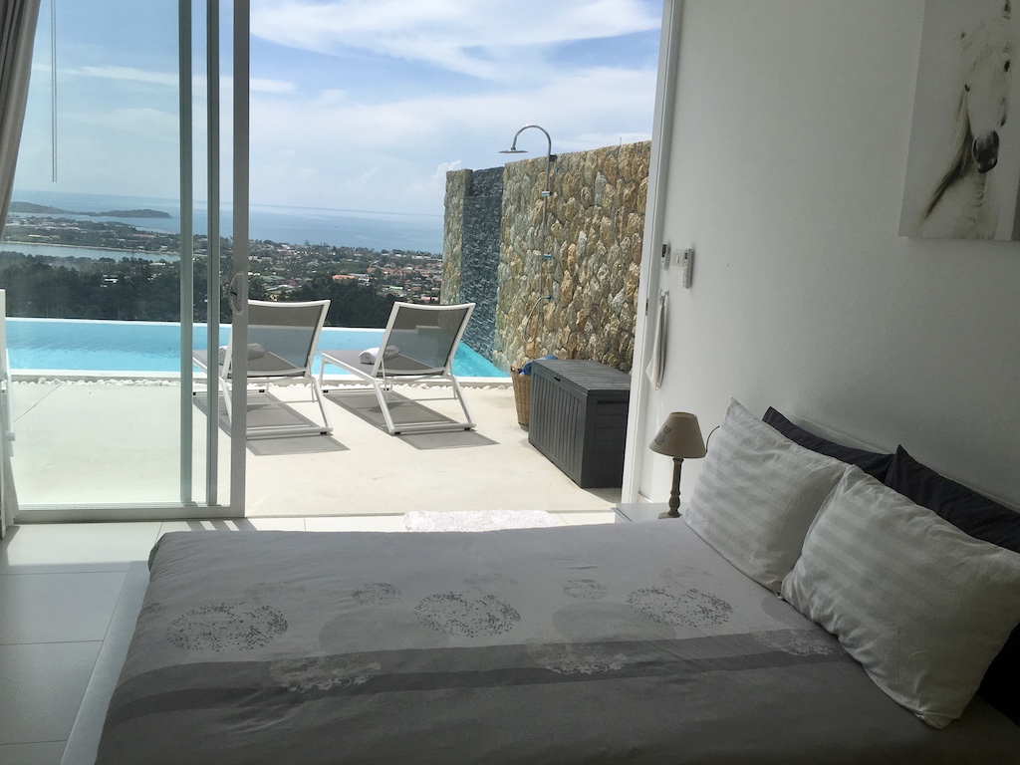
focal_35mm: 29
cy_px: 382
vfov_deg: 48.2
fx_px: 855
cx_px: 510
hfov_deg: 61.7
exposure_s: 1/3344
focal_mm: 4.15
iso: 25
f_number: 2.2
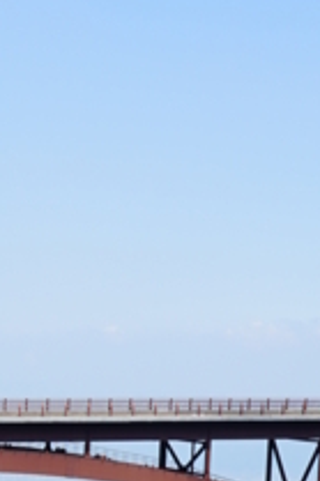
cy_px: 697
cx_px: 45
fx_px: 1536
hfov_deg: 11.8
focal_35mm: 115
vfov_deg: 16.4
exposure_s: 1/125
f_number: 9.5
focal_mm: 20
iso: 100
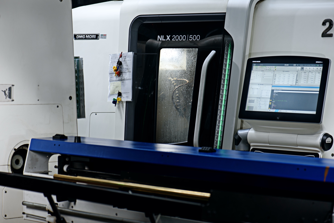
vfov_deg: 13.1
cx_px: 167
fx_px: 974
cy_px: 112
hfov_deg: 19.4
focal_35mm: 105
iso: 200
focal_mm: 105
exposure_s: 1/60
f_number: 7.1
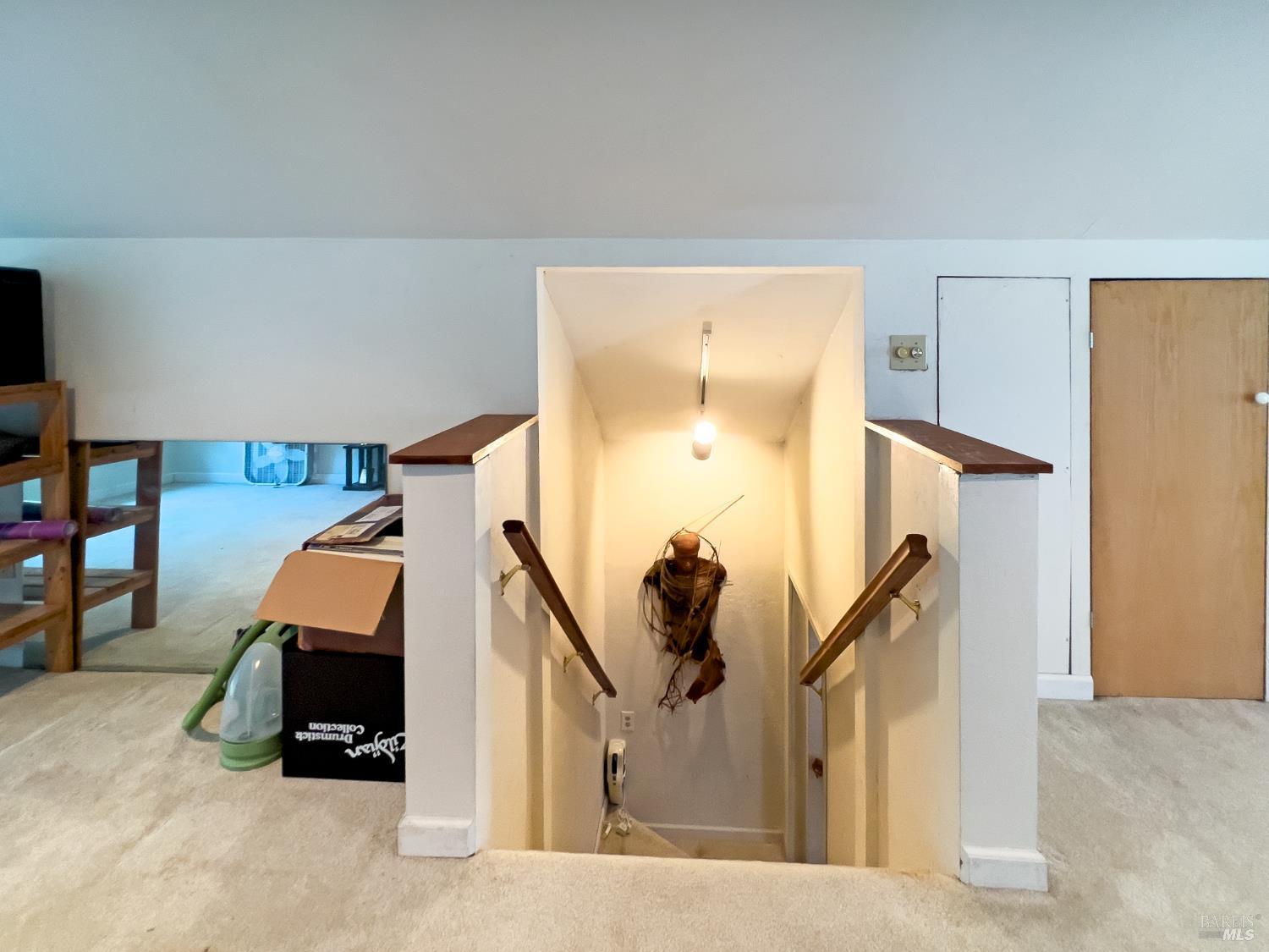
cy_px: 476
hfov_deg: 106.2
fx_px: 477
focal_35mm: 13
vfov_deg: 89.9
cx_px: 634
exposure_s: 1/60
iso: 250
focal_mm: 1.57
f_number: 1.8
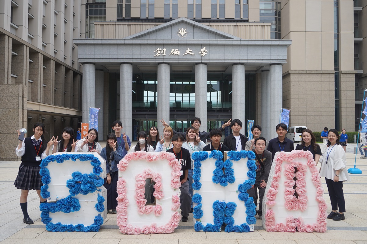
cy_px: 122
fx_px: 336
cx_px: 184
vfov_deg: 39.9
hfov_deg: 57.3
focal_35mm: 33
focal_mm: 22
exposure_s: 1/500
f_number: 4.5
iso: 100
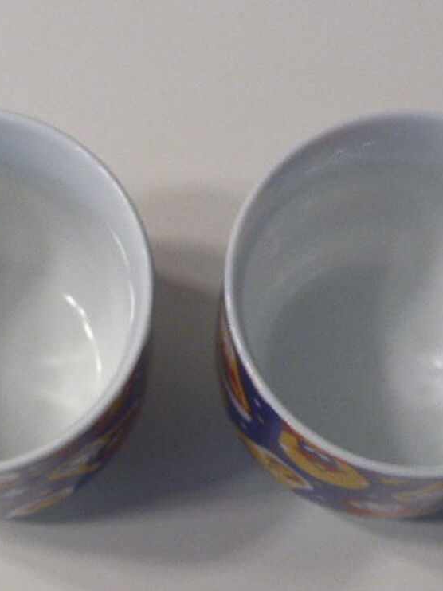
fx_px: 1588
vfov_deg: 21.1
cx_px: 184
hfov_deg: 15.9
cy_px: 298
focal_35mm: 93
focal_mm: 11.7
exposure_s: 1/25
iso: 400
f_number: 4.9
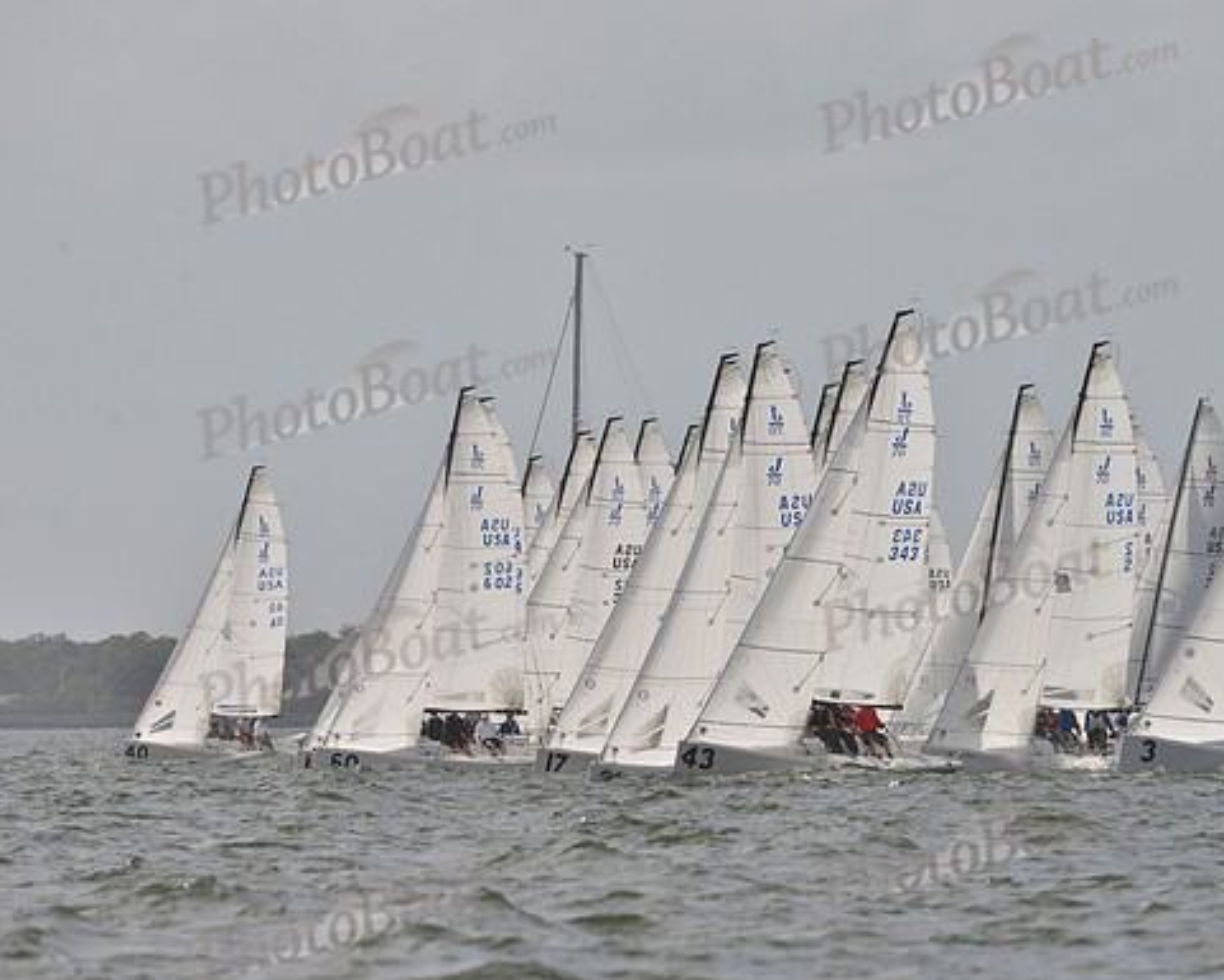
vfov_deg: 3.4
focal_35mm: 453
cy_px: 490
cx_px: 690
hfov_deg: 4.3
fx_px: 16414
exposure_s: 1/1250
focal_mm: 400
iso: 400
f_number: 11
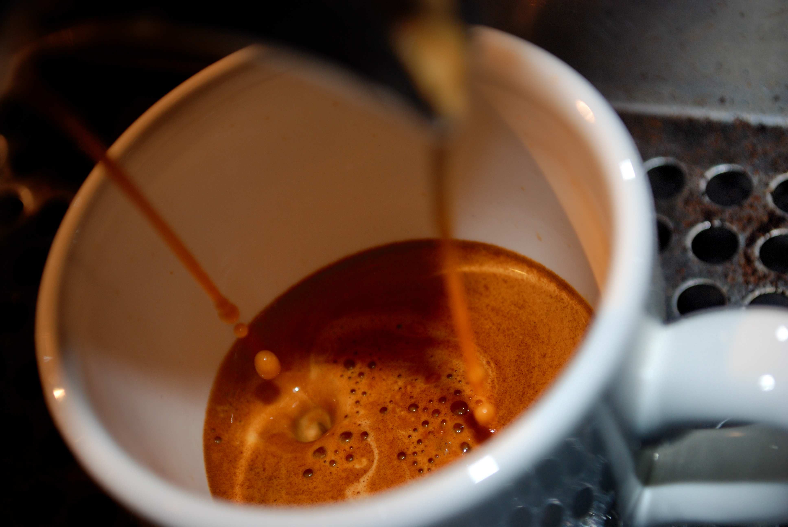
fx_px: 1578
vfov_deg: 19.0
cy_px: 264
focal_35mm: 72
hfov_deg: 28.0
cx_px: 394
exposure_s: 1/60
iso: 200
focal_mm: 48
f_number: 5.6
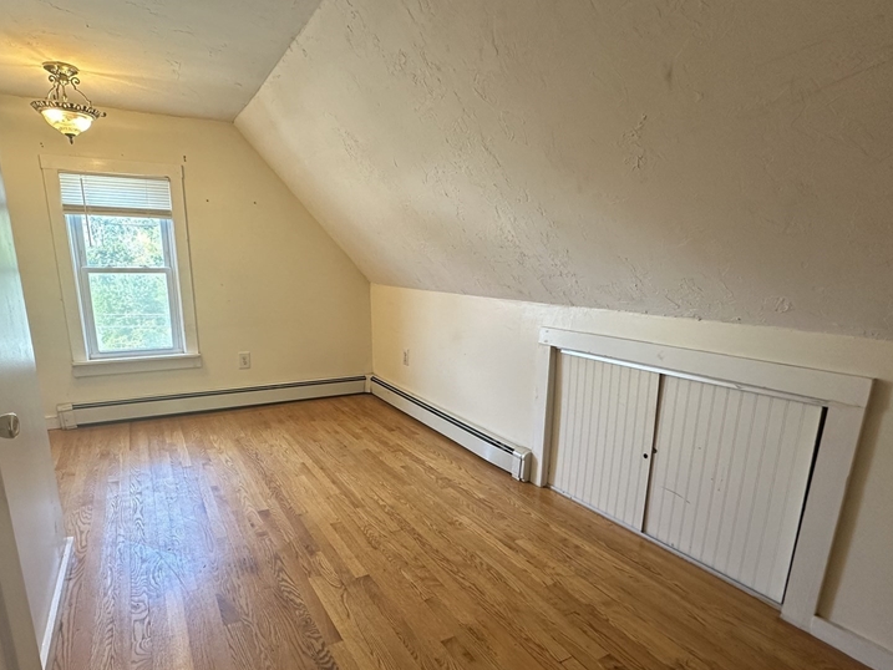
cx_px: 397
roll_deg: +0.3
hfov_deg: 81.4
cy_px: 399
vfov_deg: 65.4
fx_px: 516
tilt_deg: -14.8
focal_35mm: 20
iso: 160
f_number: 2.2
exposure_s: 1/60
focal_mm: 2.22
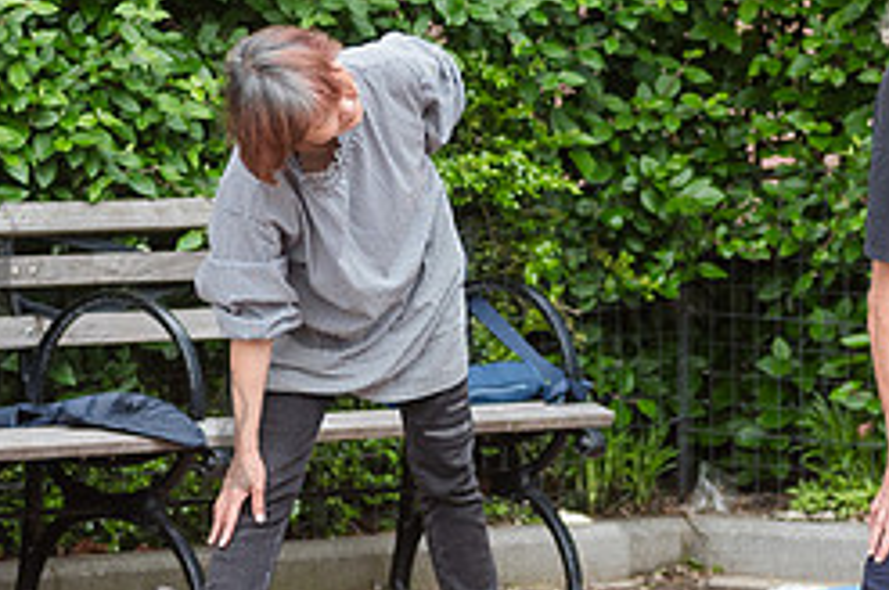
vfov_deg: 3.5
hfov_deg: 5.2
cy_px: 264
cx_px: 698
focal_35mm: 395
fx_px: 9741
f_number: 3.5
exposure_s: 1/640
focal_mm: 112
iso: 400
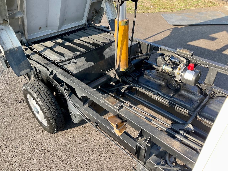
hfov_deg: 69.4
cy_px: 86
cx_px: 114
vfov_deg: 54.9
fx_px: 165
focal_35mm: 25
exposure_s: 1/455
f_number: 1.6
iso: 32
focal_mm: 5.1
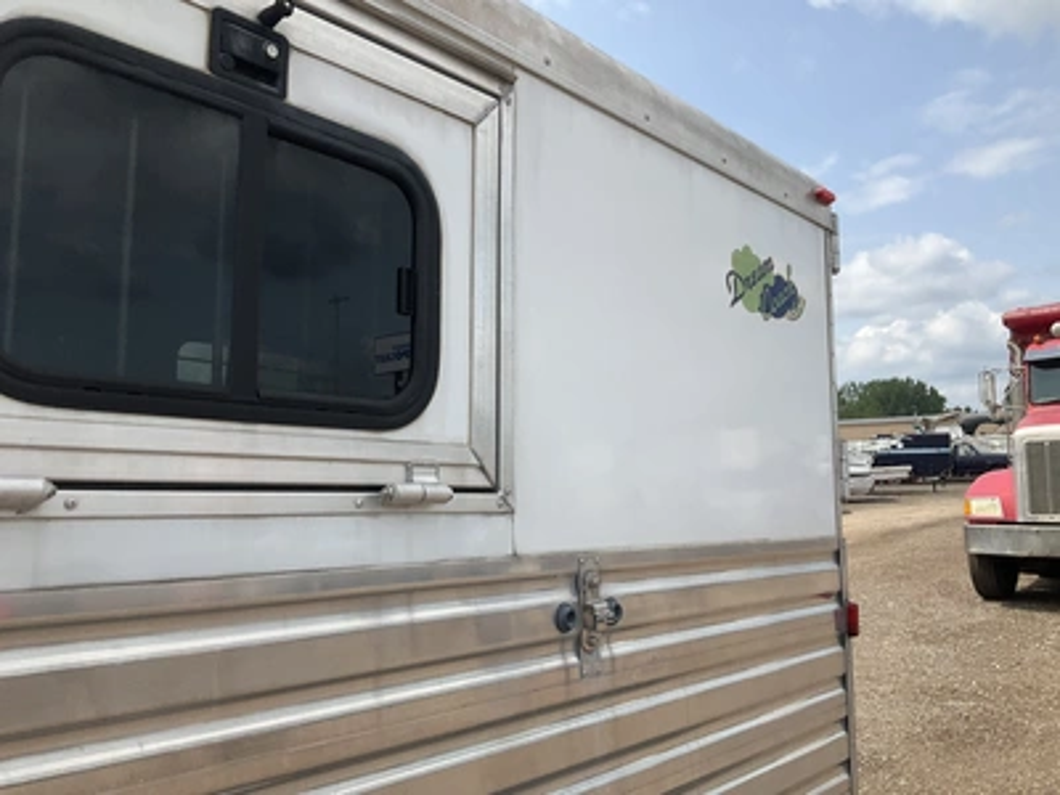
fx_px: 888
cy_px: 398
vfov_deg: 48.2
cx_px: 530
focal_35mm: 29
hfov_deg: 61.7
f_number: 1.8
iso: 25
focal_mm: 3
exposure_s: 1/1912
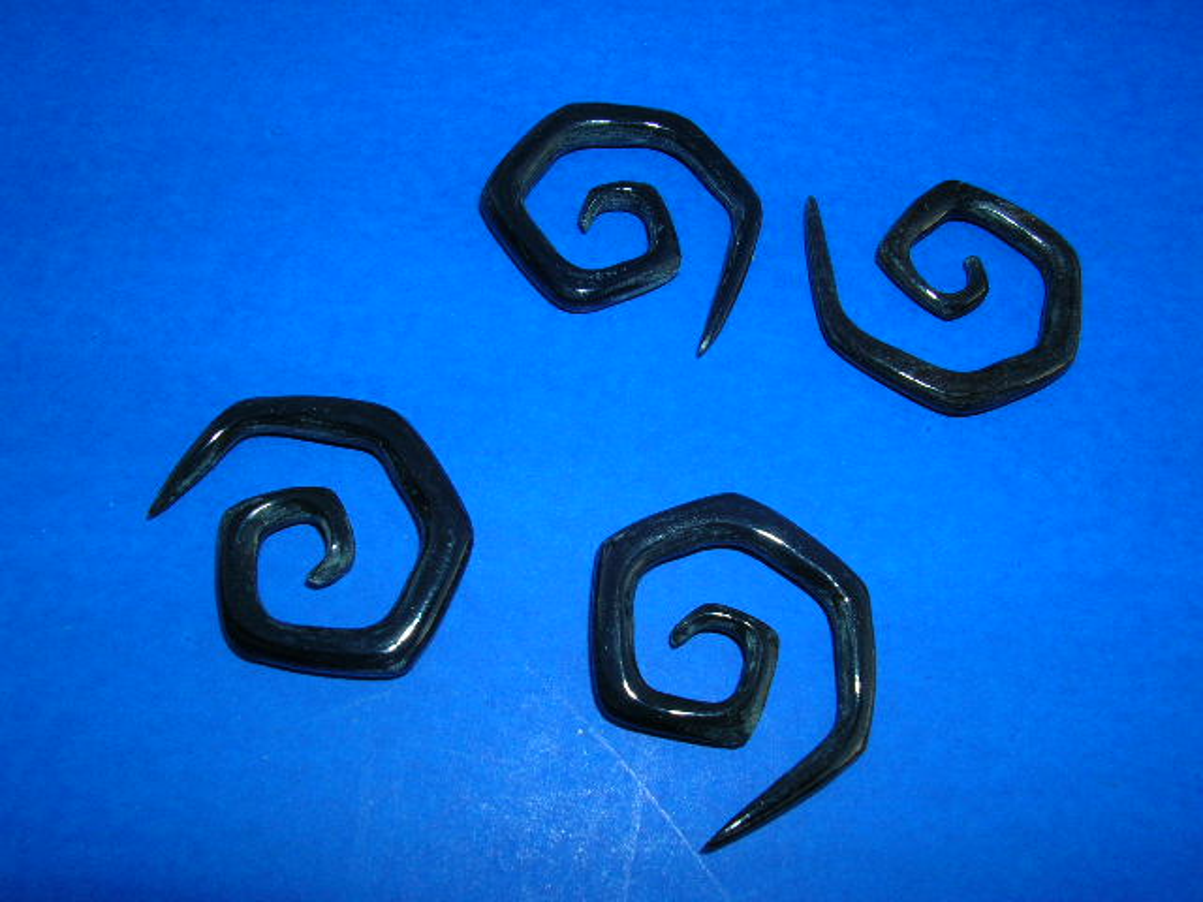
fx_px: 1216
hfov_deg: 52.6
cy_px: 451
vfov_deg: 40.7
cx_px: 602
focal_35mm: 35
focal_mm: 5.8
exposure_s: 1/60.1
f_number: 5.6
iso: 50
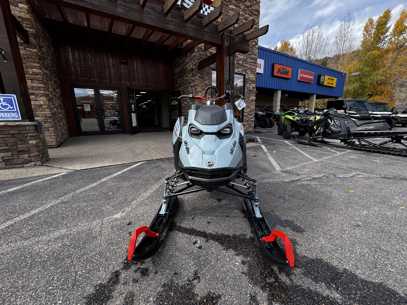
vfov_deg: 85.7
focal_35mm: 14
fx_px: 165
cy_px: 152
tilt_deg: -13.4
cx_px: 204
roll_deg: +0.4
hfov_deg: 102.1
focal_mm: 2.22
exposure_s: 1/582
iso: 40
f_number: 2.2
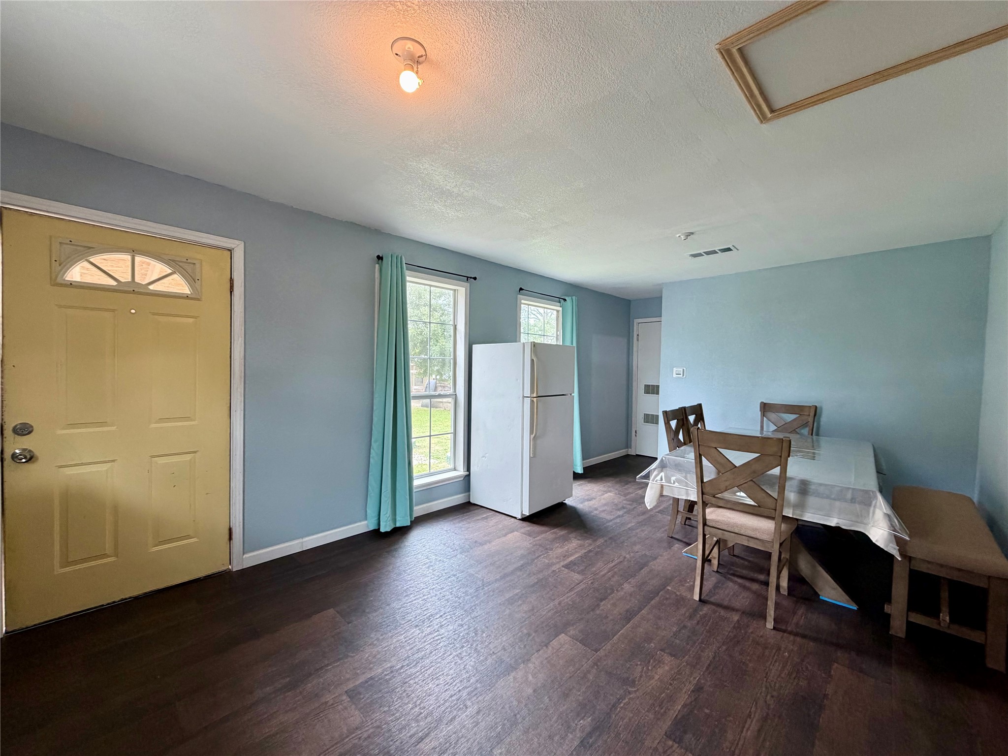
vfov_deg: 85.7
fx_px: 408
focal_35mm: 14
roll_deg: -1.0
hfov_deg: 102.1
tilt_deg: -1.7
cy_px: 378
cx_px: 504
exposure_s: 1/121
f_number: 2.2
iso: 250
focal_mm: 2.22
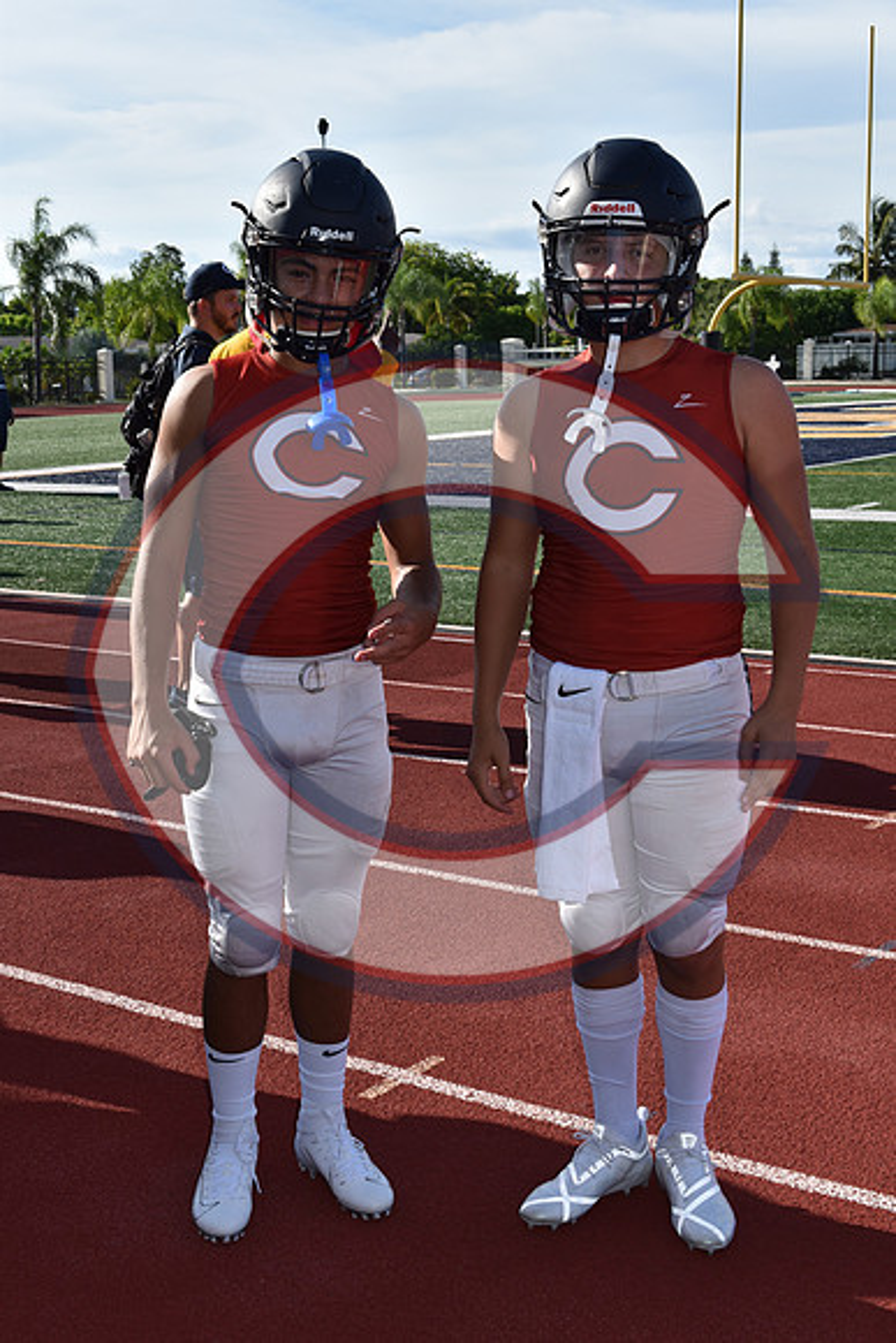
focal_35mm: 48
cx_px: 448
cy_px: 672
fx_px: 1791
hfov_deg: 28.1
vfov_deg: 41.1
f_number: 11
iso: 100
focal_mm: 32
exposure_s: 1/200
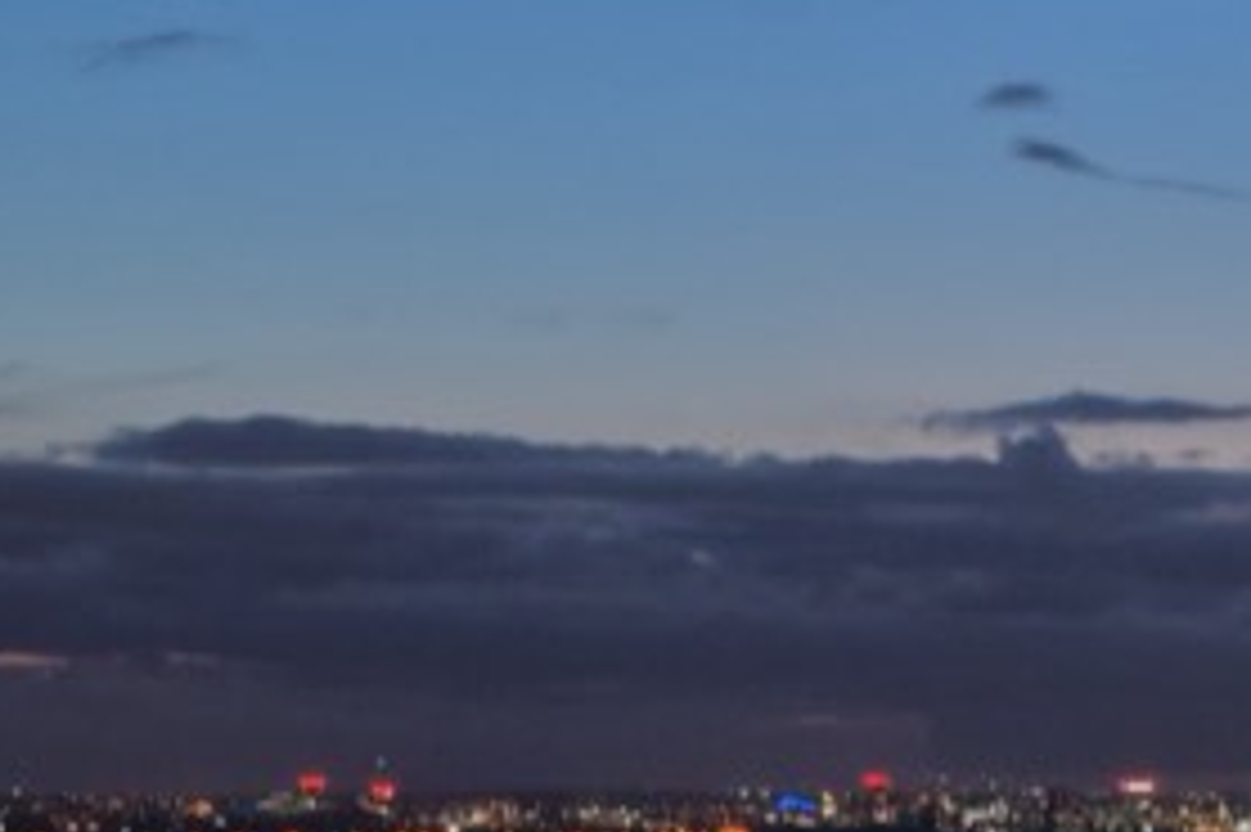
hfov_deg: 12.3
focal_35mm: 161
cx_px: 1701
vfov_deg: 8.3
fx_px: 5591
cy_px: 1282
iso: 1250
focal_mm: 14.45
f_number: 2.8
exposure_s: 1/8
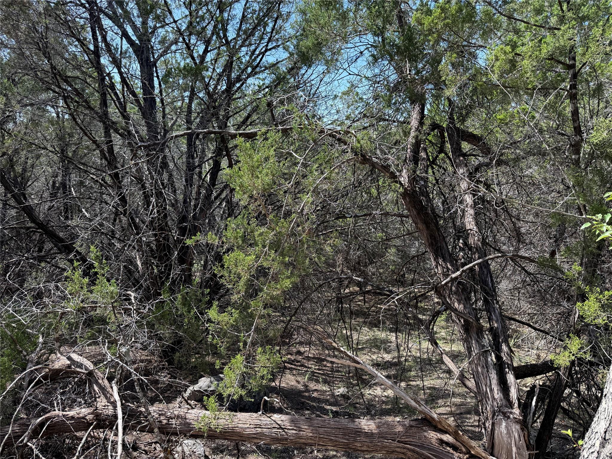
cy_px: 230
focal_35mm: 24
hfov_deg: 71.6
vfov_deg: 56.8
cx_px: 306
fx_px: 424
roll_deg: +1.6
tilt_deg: -10.1
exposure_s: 1/1046
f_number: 1.78
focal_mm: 6.76
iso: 100
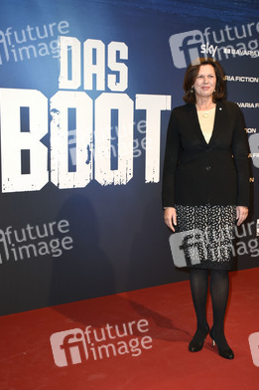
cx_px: 130
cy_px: 194
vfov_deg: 40.4
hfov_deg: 27.5
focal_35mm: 49
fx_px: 529
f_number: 6.3
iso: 500
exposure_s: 1/160
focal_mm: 32
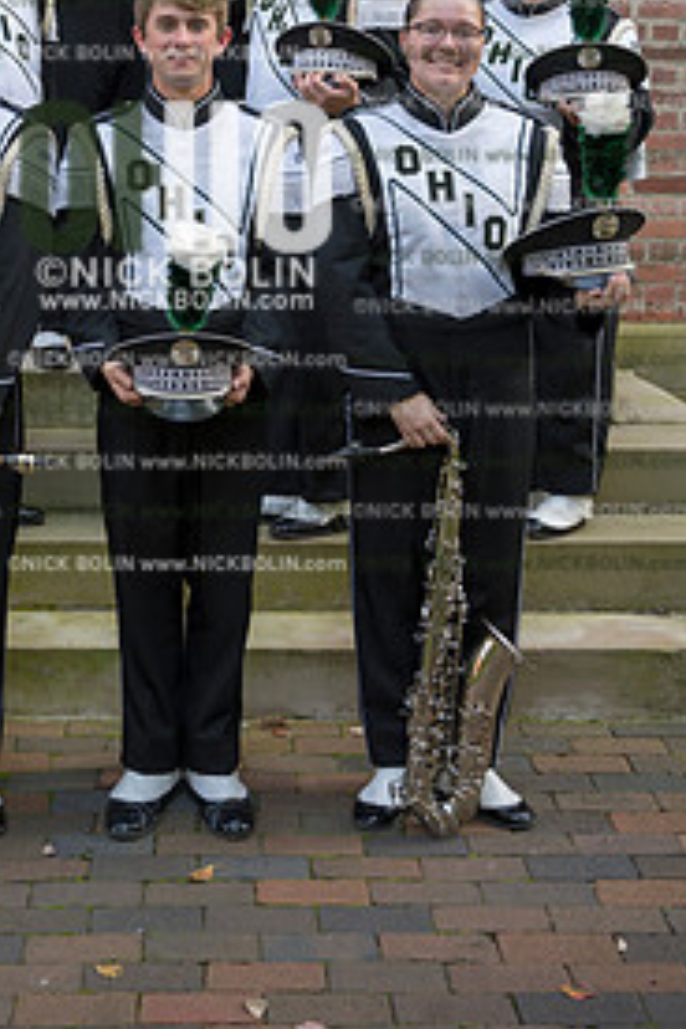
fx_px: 1772
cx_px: 175
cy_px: 205
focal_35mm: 62
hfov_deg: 21.7
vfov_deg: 31.5
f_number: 4
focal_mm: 38
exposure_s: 1/40
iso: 125
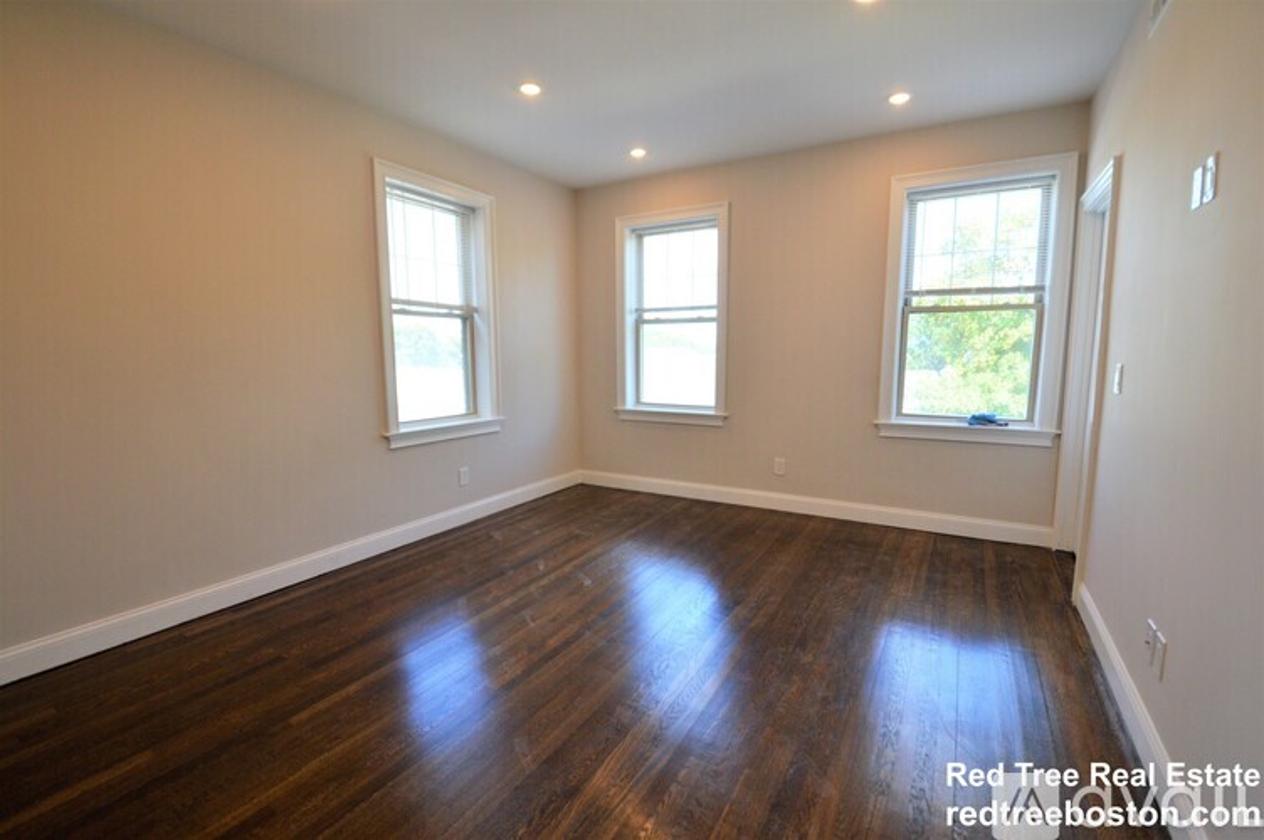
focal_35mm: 15
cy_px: 420
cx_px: 632
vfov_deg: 77.2
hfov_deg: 100.4
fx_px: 526
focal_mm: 10
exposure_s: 1/125
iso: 400
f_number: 5.6
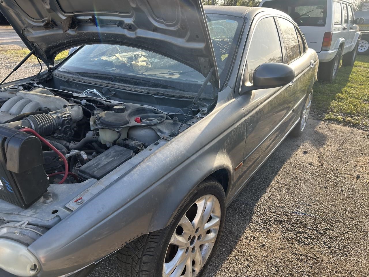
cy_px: 138
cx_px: 184
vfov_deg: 53.1
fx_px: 277
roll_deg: -0.6
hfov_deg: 67.3
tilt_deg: -23.1
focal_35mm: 26
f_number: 1.5
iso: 50
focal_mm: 5.7
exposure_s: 1/723
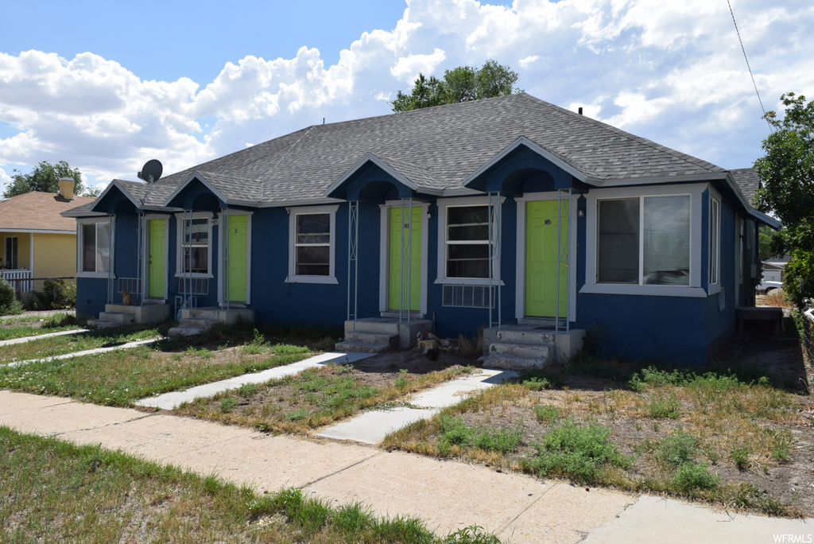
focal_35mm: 27
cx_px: 407
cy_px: 272
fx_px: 611
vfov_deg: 48.0
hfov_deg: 67.4
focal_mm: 18
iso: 100
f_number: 11
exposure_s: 1/200
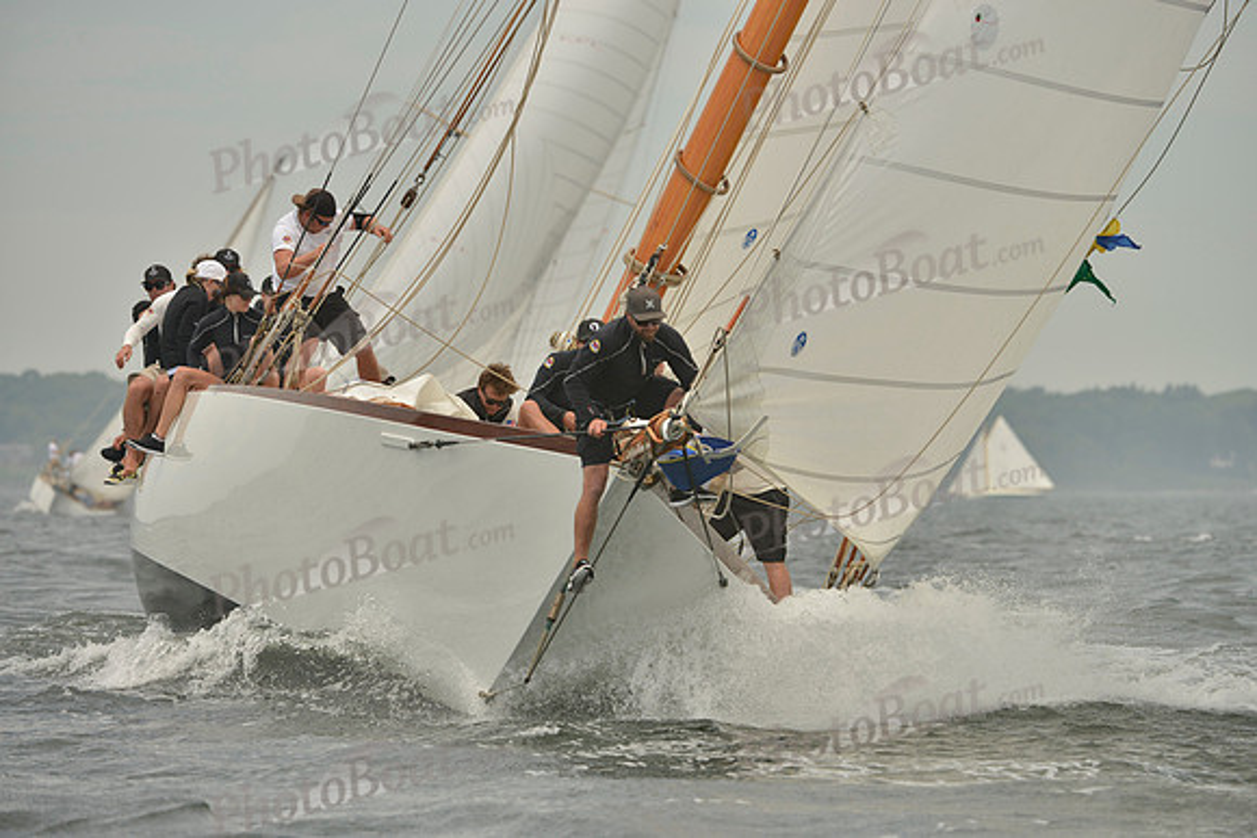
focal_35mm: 270
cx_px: 628
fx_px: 9429
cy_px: 419
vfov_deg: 5.1
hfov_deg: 7.6
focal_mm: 270
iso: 280
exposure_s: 1/1250
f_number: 7.1
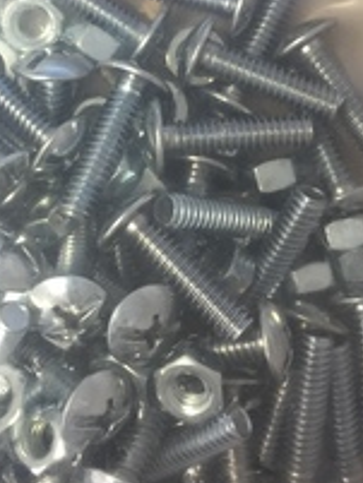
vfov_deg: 26.5
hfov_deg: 20.4
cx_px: 112
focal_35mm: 72
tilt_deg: -85.9
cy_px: 101
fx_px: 1006
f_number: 2.2
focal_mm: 4.15
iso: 125
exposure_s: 1/33
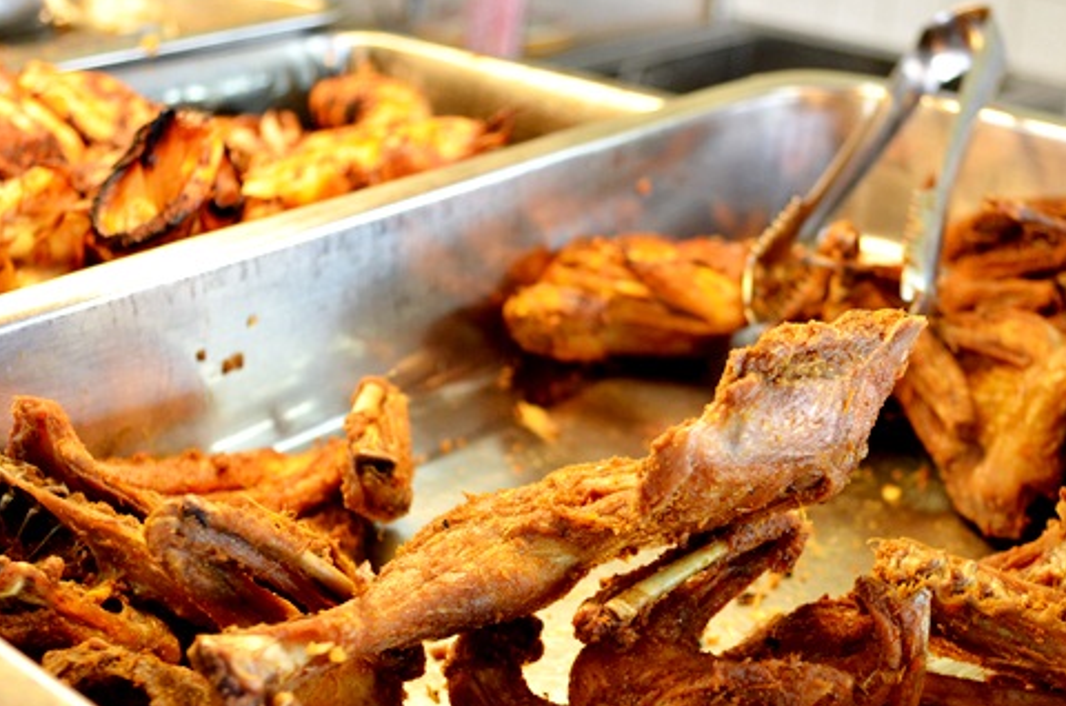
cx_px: 657
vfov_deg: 26.7
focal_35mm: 50
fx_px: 1478
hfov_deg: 39.4
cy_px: 491
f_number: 3.8
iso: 400
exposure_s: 1/40
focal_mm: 20
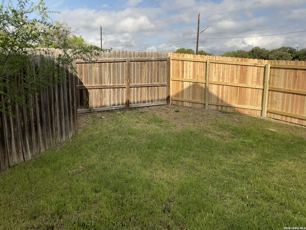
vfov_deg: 48.2
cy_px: 115
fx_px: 256
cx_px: 153
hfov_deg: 61.7
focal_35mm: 29
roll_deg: -0.8
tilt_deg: -10.1
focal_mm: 3
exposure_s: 1/1848
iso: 16
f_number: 1.8
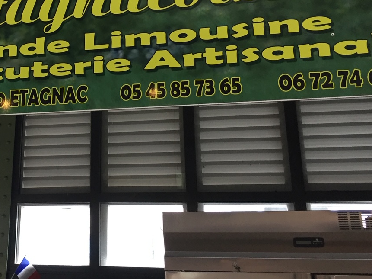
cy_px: 92
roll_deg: -3.6
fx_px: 591
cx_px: 49
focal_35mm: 55
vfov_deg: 26.4
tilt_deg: +19.7
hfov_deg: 33.4
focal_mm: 4.15
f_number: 2.2
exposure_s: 1/33
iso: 160
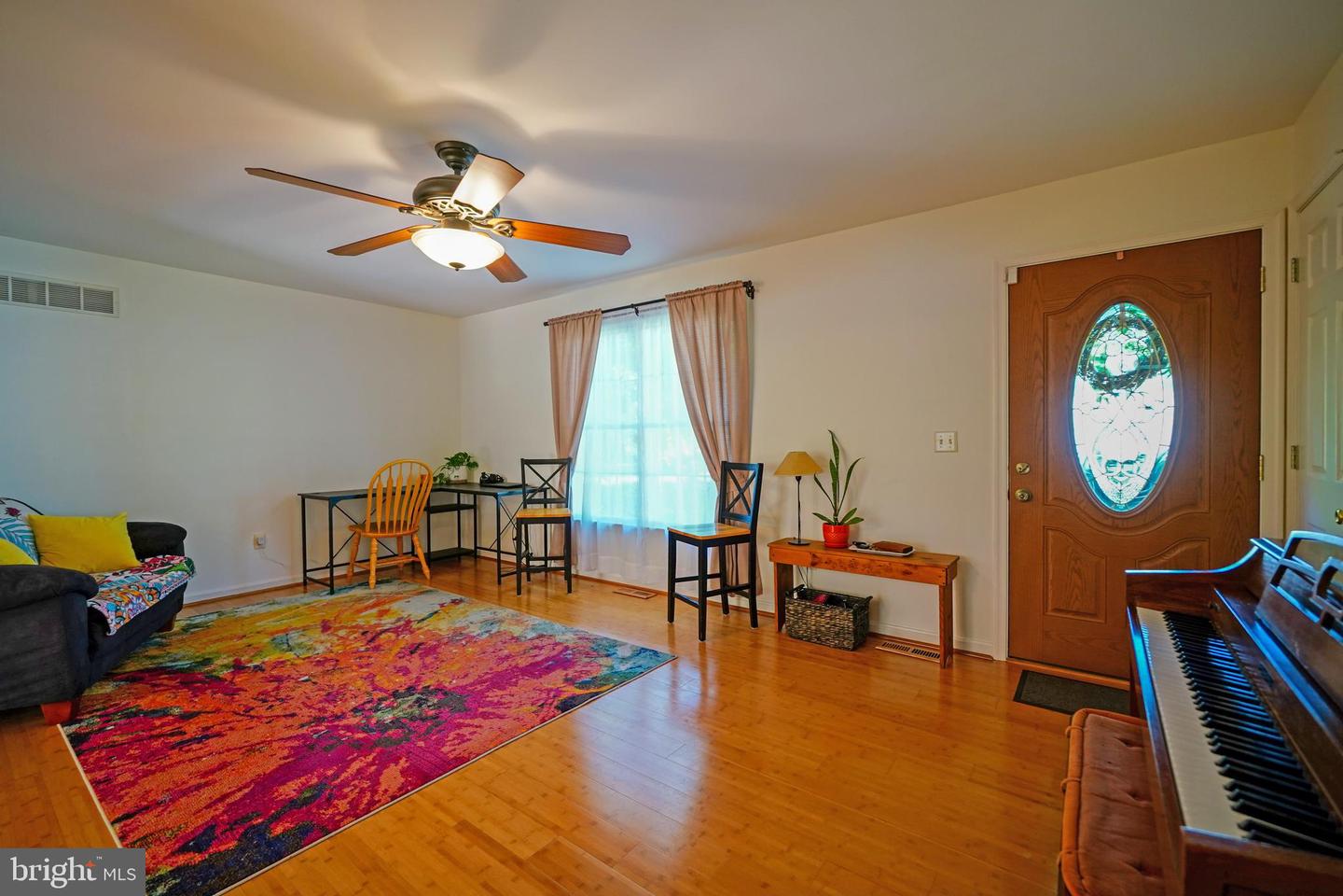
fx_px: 560
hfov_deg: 100.4
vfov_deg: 77.3
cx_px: 672
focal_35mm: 15
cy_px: 448
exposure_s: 1/30
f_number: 2.8
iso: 400
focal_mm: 10
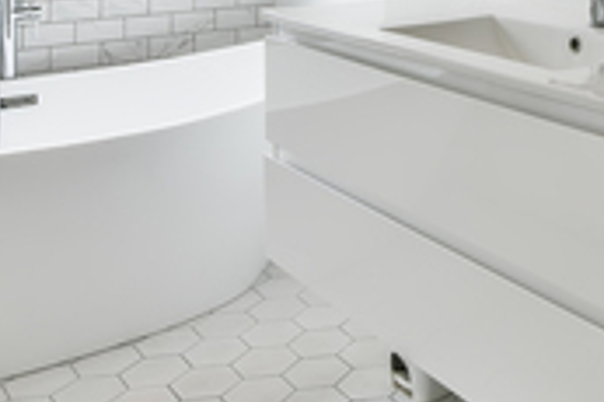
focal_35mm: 52
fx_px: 872
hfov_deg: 35.8
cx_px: 548
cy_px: -119
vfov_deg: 23.1
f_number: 13
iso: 100
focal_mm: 10
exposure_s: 1/5
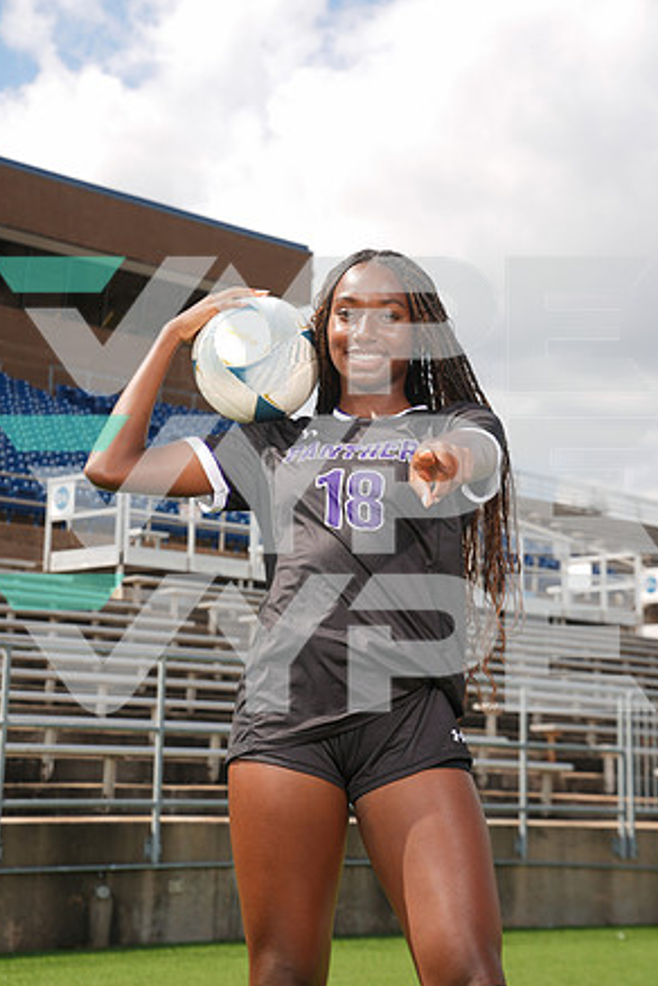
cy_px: 486
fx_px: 1974
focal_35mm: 72
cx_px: 327
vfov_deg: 28.1
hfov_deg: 18.9
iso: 80
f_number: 7.1
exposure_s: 1/200
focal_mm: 70
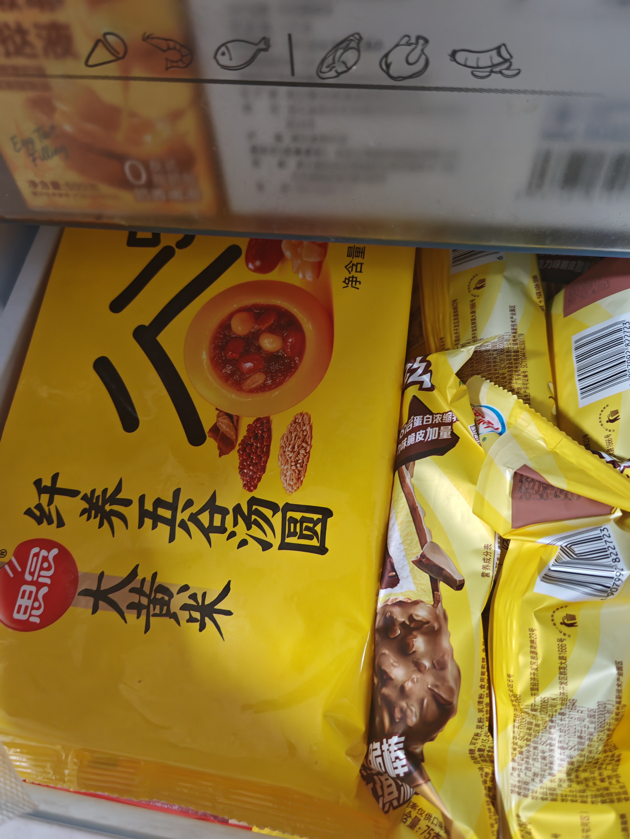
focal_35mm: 27
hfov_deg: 51.4
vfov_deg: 65.3
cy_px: 420
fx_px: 655
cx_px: 315
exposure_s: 1/25
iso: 1250
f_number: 1.9
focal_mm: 6.67
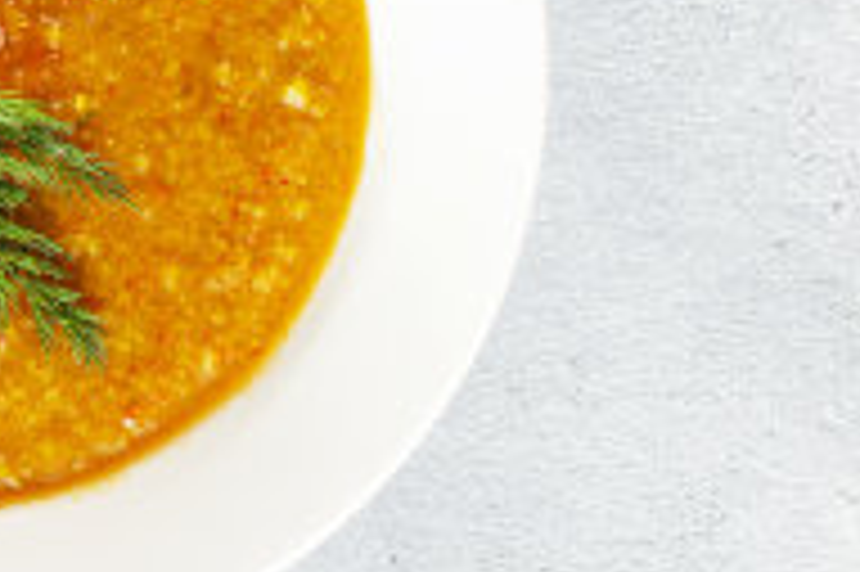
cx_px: -459
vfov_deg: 8.5
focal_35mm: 160
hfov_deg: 12.2
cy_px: -54
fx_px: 3819
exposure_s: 1/250
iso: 160
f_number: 8
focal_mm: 50
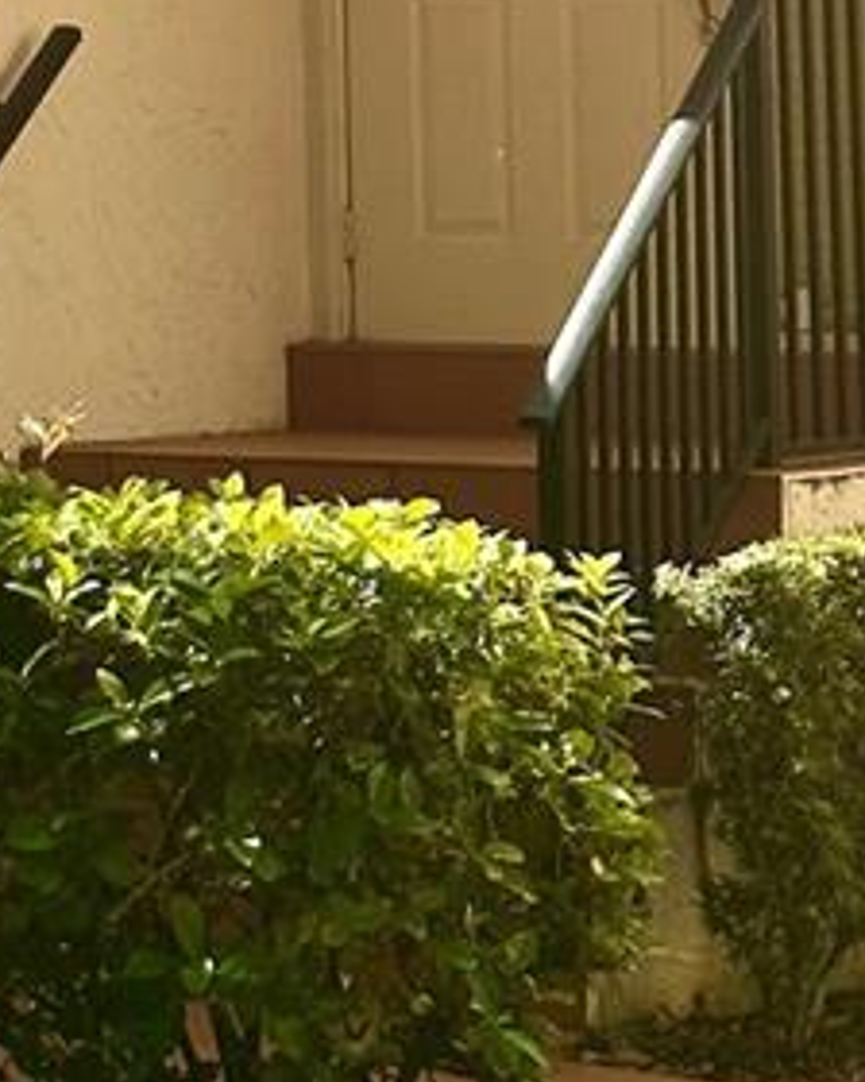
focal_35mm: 201
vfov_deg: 9.3
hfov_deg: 7.5
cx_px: -668
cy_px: -541
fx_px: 6432
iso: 64
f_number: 1.78
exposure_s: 1/2667
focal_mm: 6.86
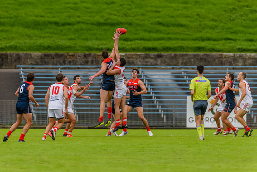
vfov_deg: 2.8
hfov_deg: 4.1
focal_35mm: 497
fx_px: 3548
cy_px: 79
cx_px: 122
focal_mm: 420
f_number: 5.6
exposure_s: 1/2500
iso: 800
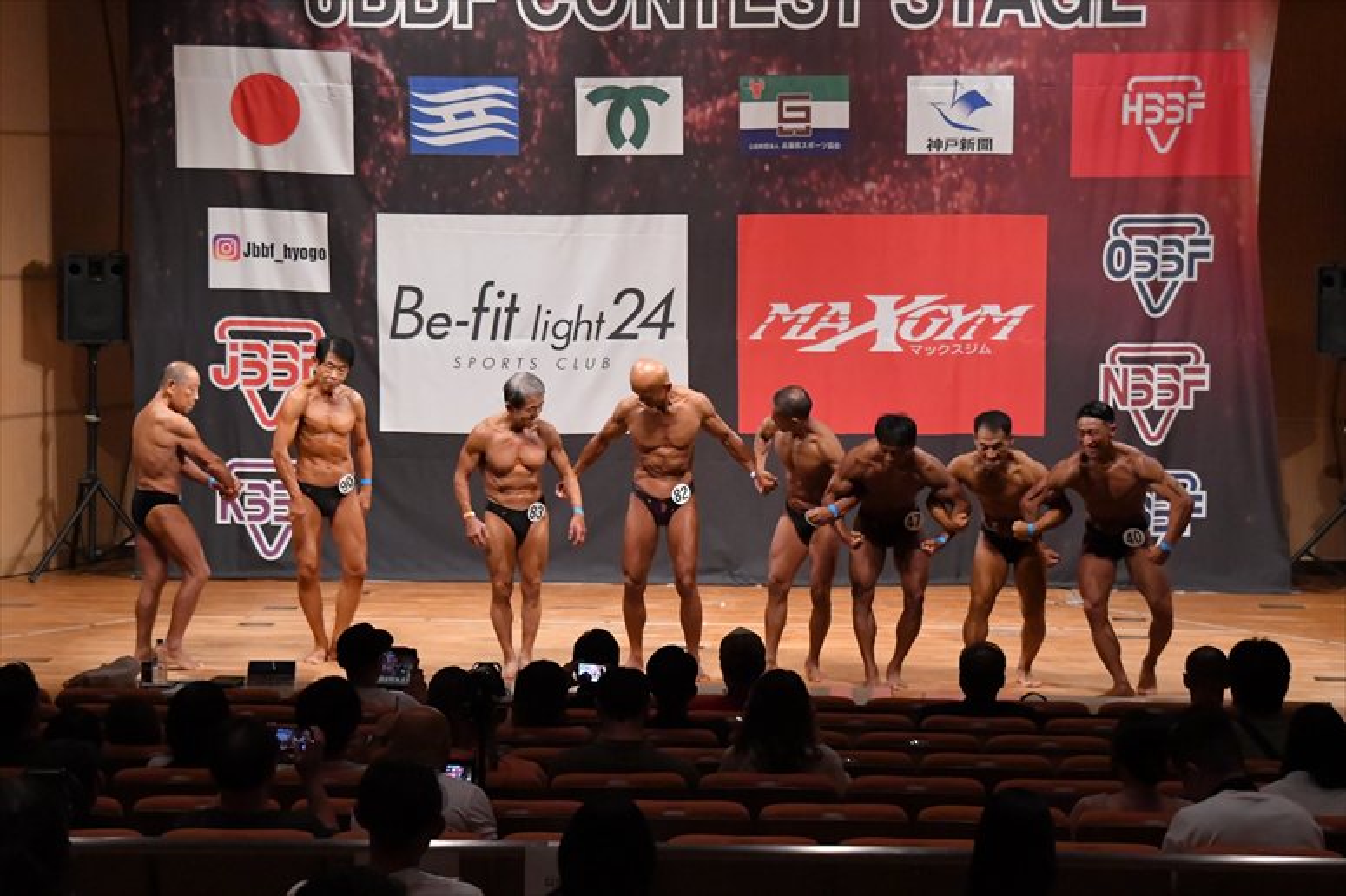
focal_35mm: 105
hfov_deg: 19.5
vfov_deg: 13.0
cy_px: 448
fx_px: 3924
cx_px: 673
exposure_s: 1/400
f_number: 5.6
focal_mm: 70
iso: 8000
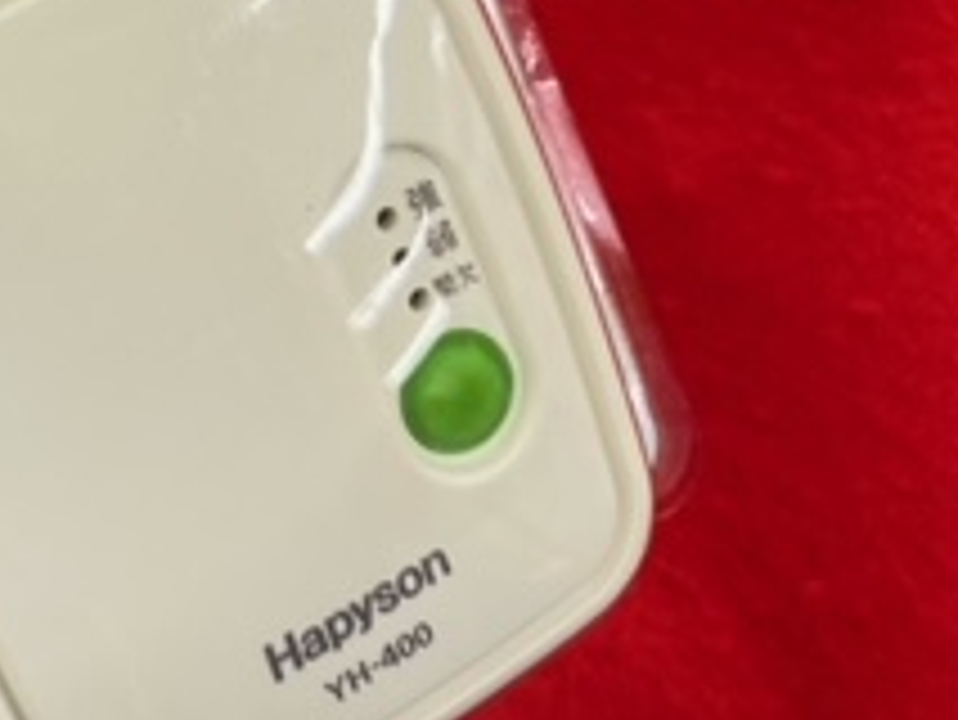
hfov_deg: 22.9
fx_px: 2160
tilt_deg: -58.6
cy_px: -248
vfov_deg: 17.6
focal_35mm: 78
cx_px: -198
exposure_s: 1/100
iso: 64
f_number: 1.8
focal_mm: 4.25
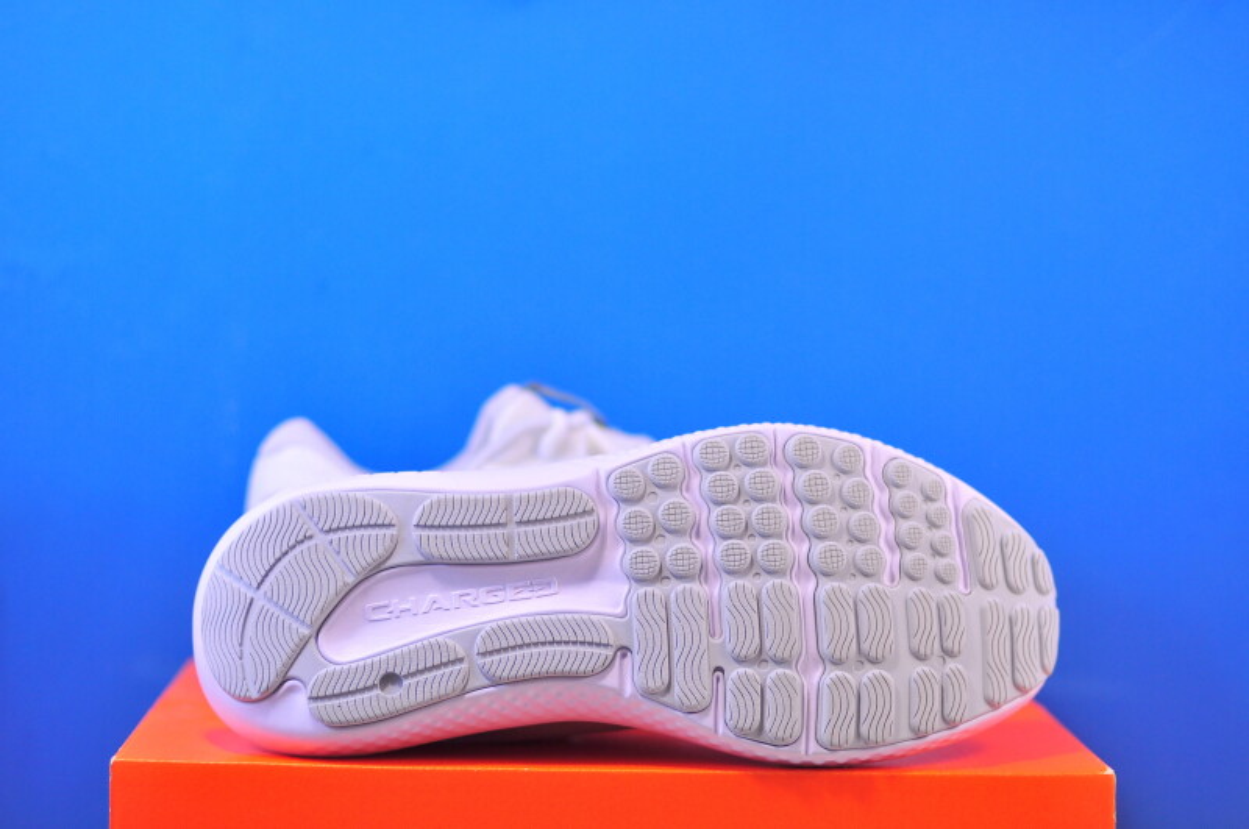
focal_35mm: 75
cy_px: 414
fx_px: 2598
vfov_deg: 18.1
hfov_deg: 27.0
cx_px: 624
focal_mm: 50
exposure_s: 1/320
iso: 250
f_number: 2
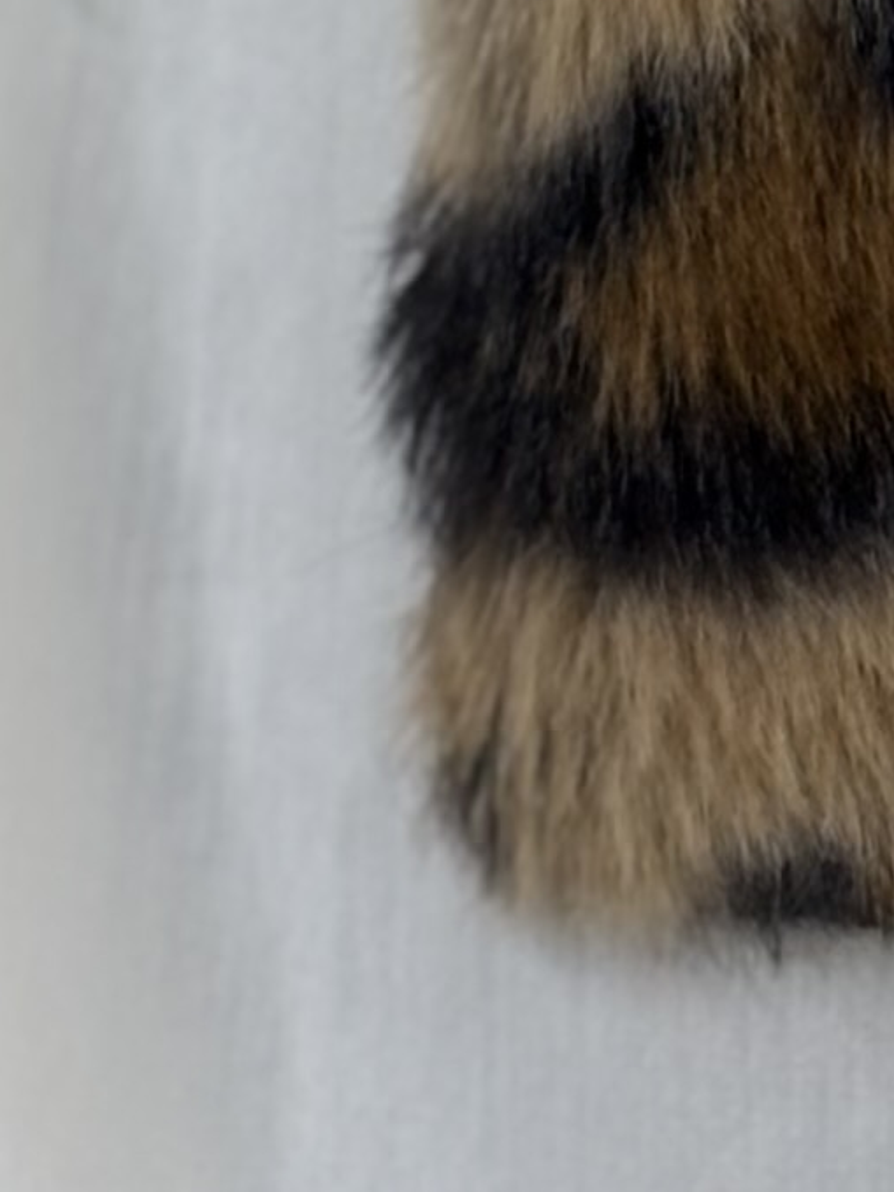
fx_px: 10644
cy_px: -1124
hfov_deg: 4.7
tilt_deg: -10.9
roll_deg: -1.6
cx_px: 1695
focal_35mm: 309
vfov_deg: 6.3
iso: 32
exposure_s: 1/120
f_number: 1.6
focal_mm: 5.96
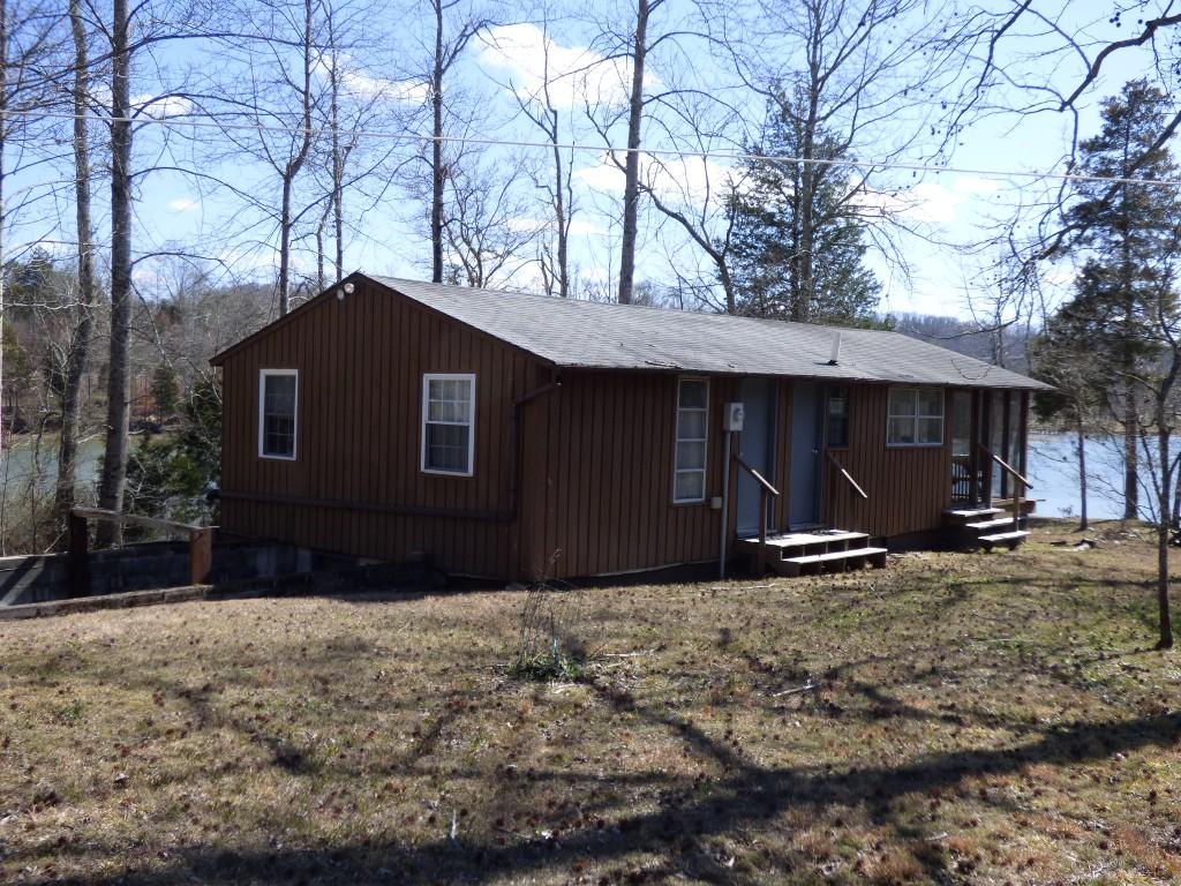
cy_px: 443
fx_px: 1228
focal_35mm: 36
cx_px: 590
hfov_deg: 51.4
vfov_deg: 39.7
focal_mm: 6.47
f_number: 3.5
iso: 100
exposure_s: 1/500
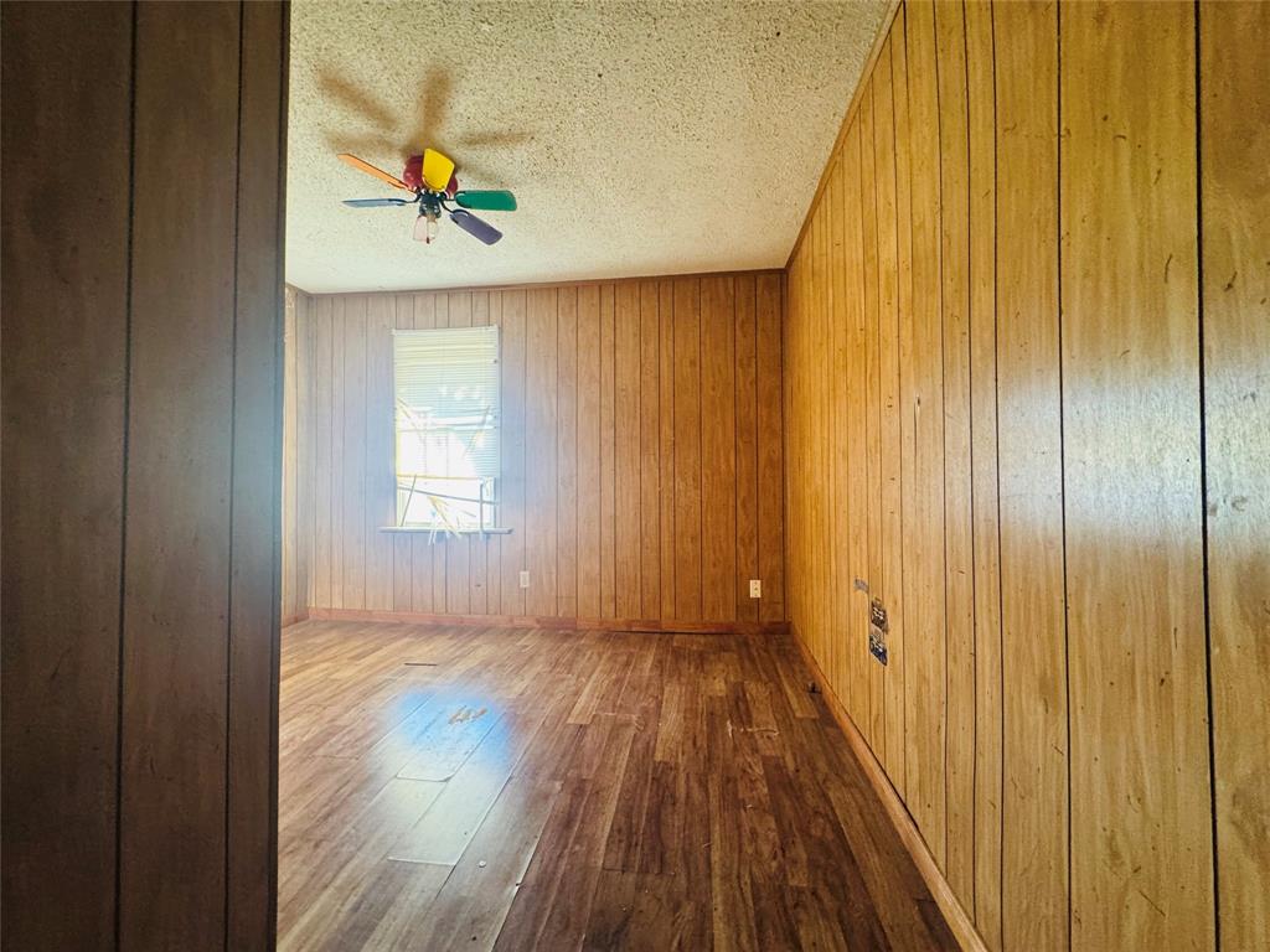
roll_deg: +0.4
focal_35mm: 14
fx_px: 514
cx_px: 635
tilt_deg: +0.9
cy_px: 476
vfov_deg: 85.7
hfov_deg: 102.1
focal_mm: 2.22
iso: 500
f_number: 2.2
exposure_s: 1/60
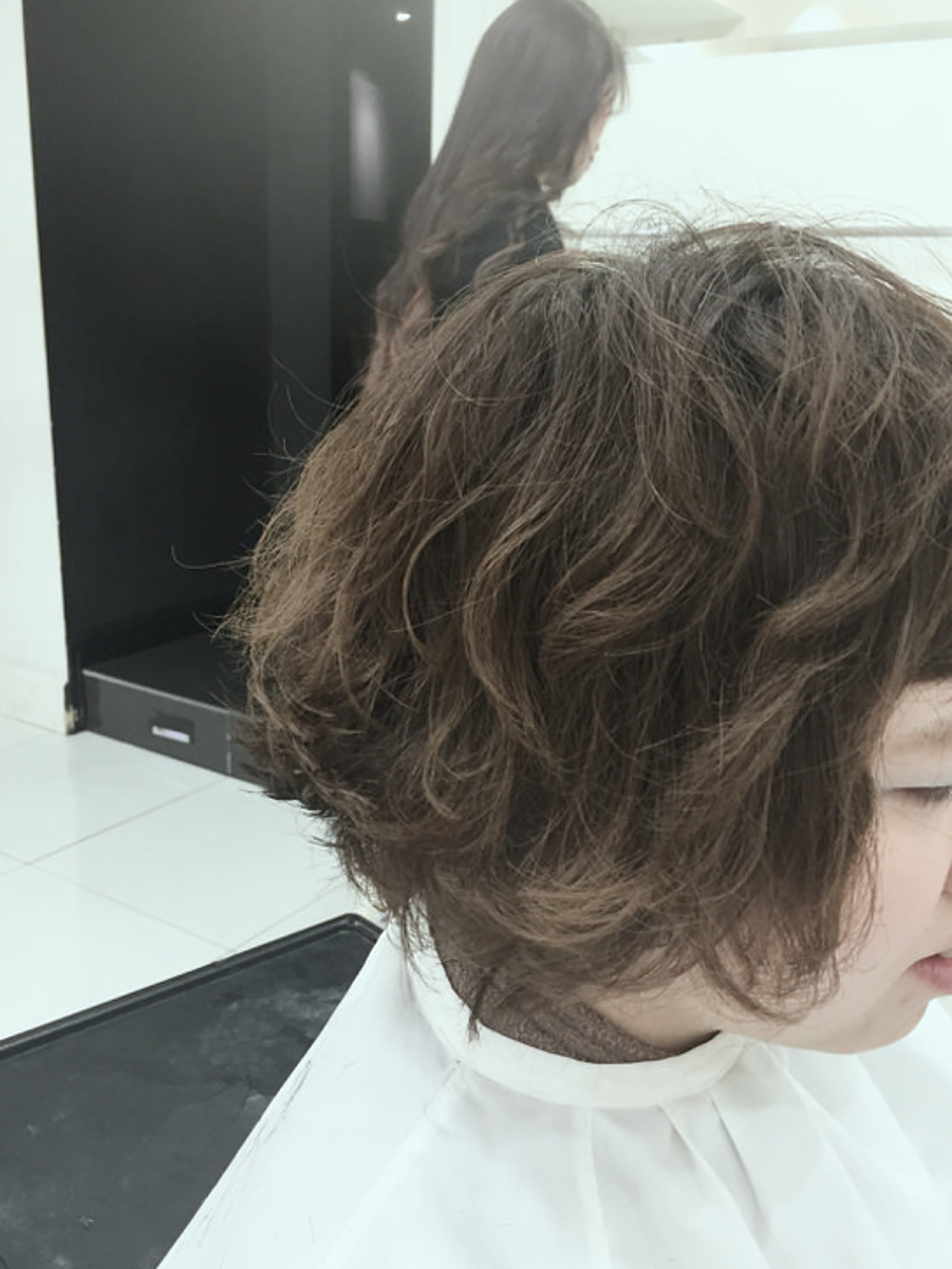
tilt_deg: -13.3
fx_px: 1173
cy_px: 623
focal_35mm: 32
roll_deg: -0.2
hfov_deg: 44.2
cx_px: 460
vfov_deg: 56.8
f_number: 2.2
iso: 125
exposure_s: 1/30
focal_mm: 4.15
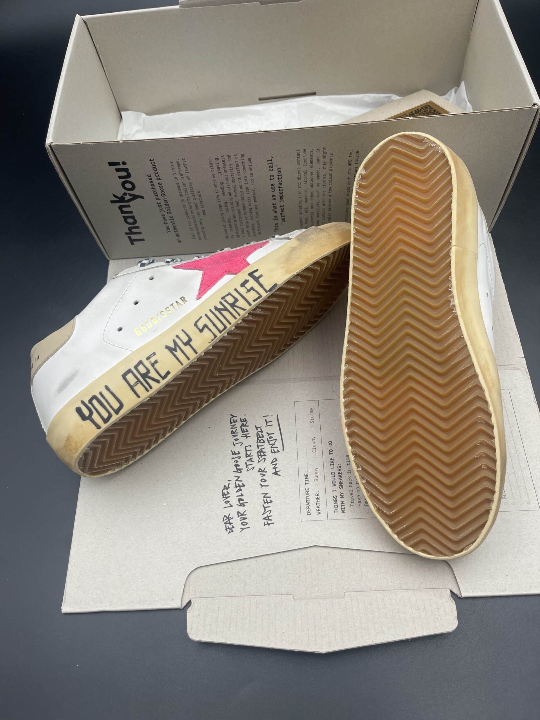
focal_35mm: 26
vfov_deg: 67.3
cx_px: 270
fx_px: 541
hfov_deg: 53.1
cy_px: 360
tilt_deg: -64.7
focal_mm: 5.1
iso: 32
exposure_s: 1/592
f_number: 1.6
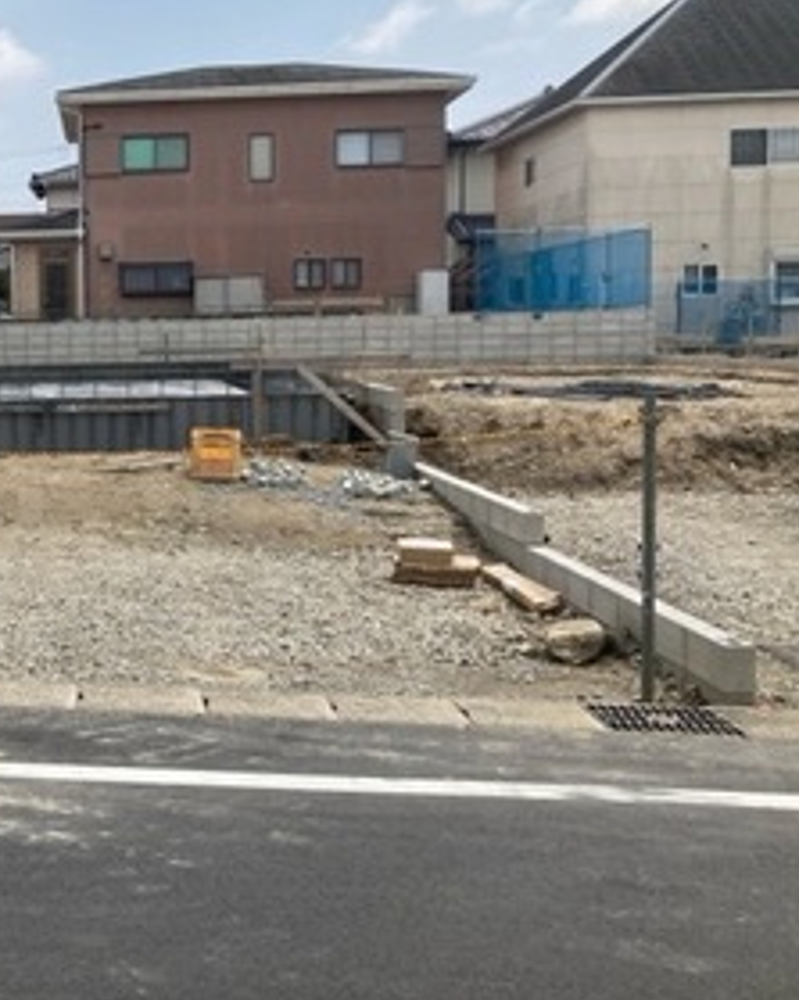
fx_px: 1390
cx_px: 4
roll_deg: +1.2
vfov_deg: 39.5
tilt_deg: -4.5
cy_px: 455
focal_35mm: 47
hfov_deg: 29.9
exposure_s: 1/2703
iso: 20
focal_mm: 3.99
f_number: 1.8
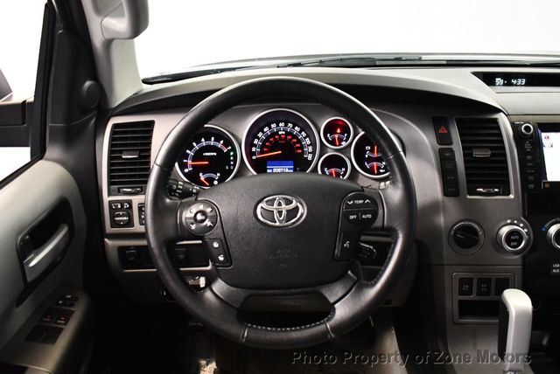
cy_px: 187
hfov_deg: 53.1
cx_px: 280
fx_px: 560
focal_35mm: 36
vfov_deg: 36.9
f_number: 3.5
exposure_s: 1/60
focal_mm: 18
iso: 3600
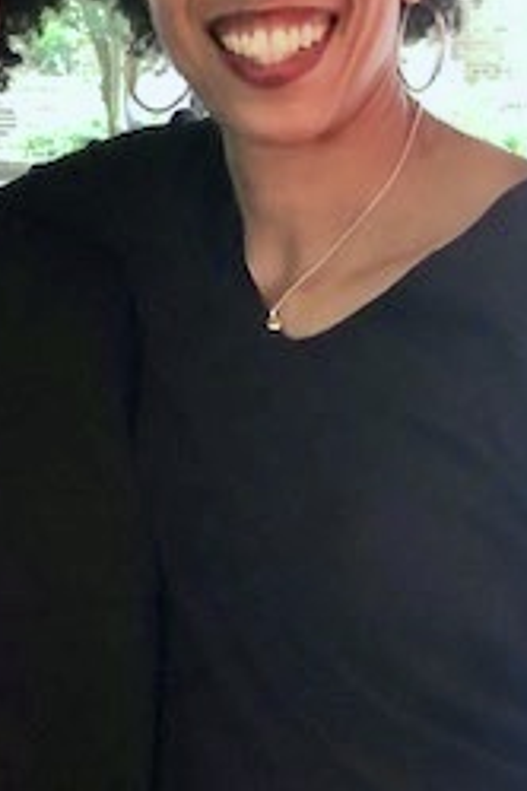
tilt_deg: -11.5
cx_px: 51
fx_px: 1647
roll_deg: +0.3
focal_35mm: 75
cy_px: 388
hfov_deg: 17.9
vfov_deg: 27.0
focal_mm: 3.99
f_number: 1.8
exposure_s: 1/4
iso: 160
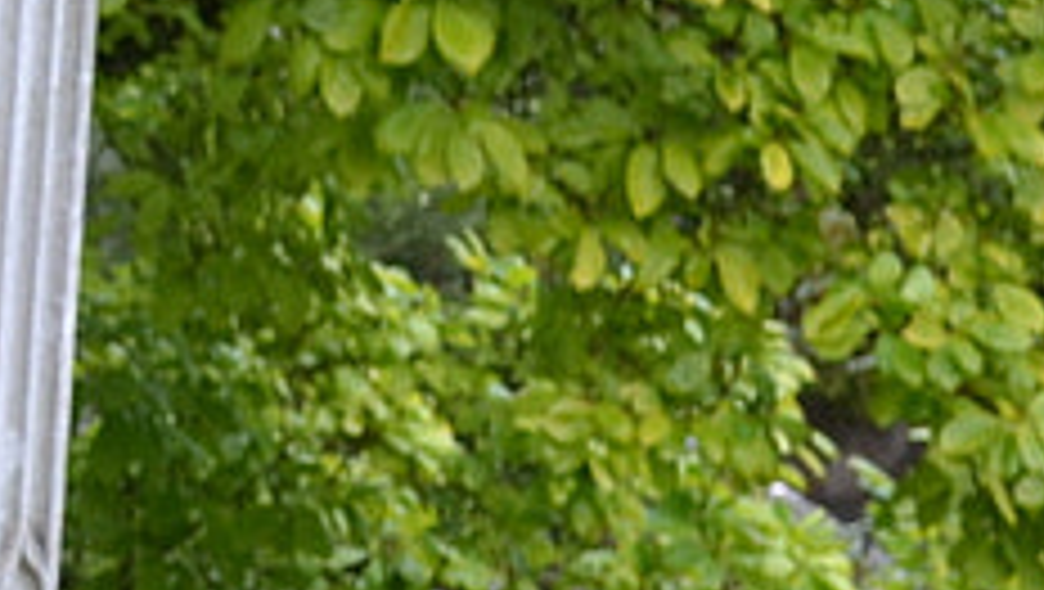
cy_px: -874
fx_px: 12607
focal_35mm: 455
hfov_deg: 4.5
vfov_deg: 2.7
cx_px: -2241
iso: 200
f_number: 5.6
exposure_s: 1/125
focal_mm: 42
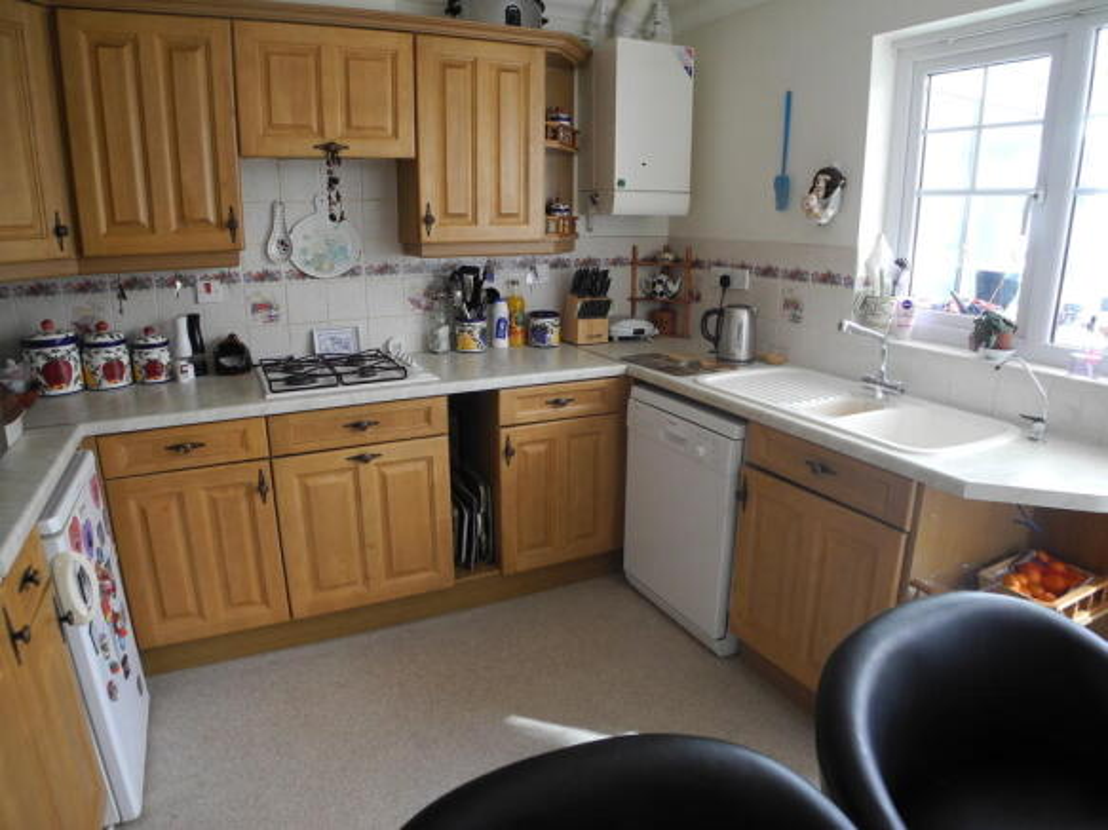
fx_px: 896
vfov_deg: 49.7
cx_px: 554
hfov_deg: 63.5
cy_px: 415
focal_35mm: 28
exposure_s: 1/30
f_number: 2.8
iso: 145
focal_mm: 6
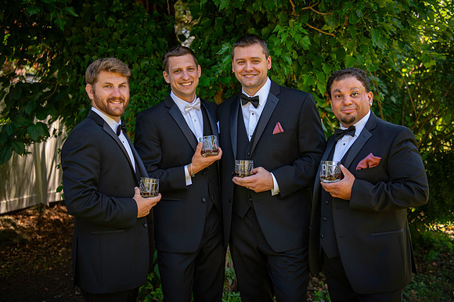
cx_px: 227
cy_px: 151
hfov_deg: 48.5
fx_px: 504
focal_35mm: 40
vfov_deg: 33.4
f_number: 2.8
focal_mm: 40
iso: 100
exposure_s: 1/125
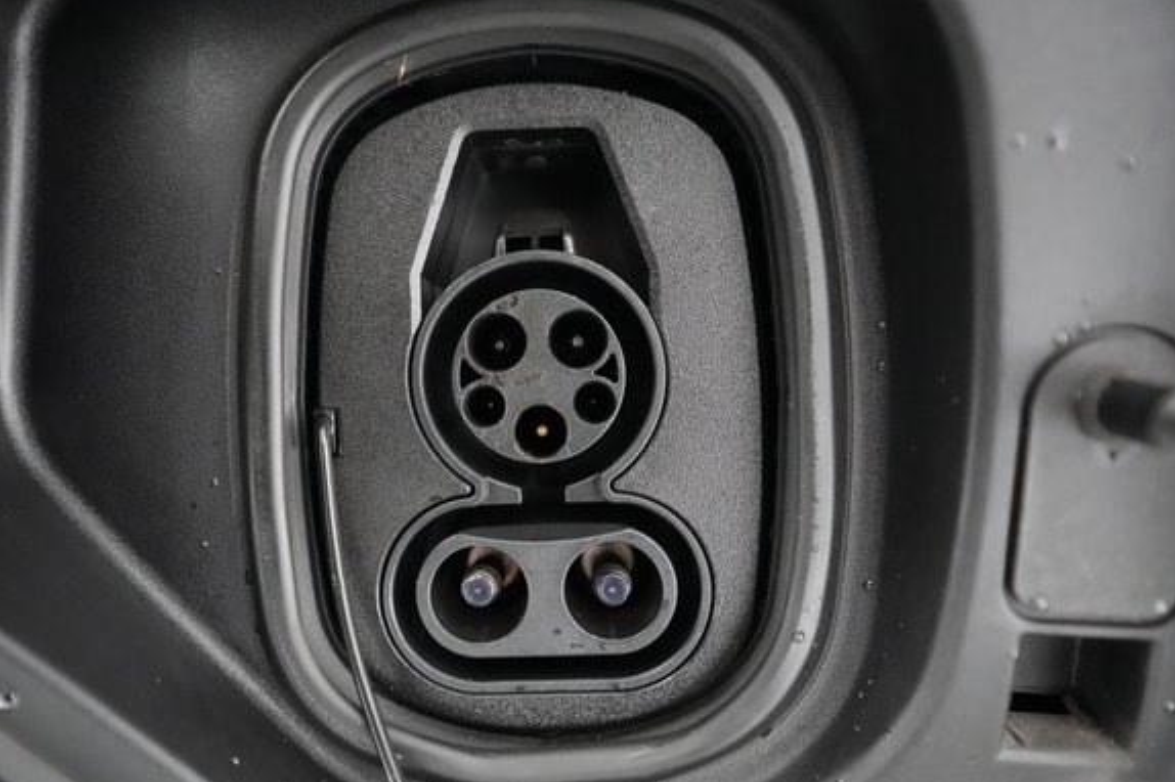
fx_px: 946
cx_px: 540
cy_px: 414
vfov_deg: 44.9
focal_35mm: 29
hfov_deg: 63.6
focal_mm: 26
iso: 12800
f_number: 2.8
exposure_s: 1/60
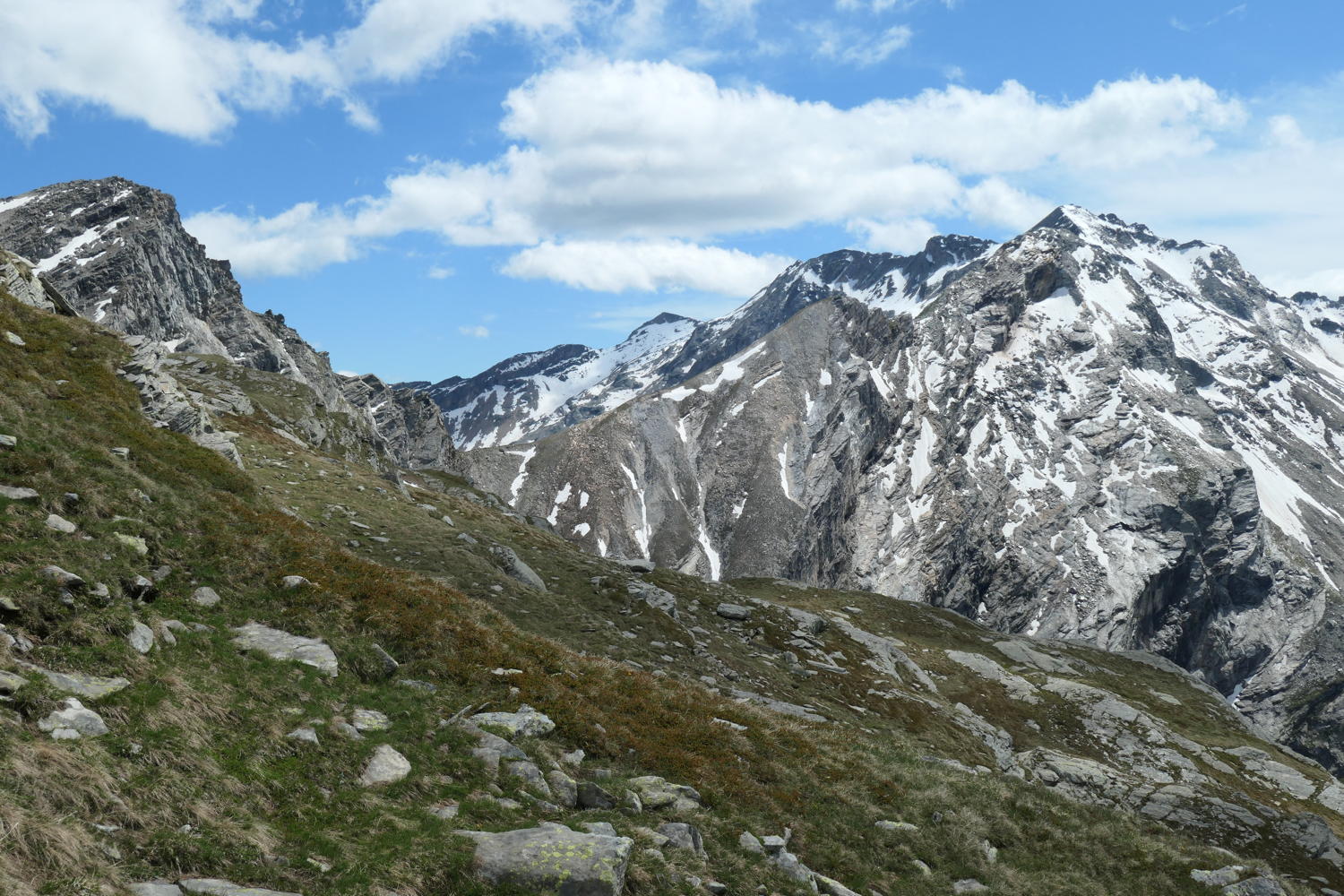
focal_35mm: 36
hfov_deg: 53.1
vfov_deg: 36.9
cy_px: 448
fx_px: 1344
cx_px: 672
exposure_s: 1/800
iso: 200
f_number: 6.3
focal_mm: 13.1
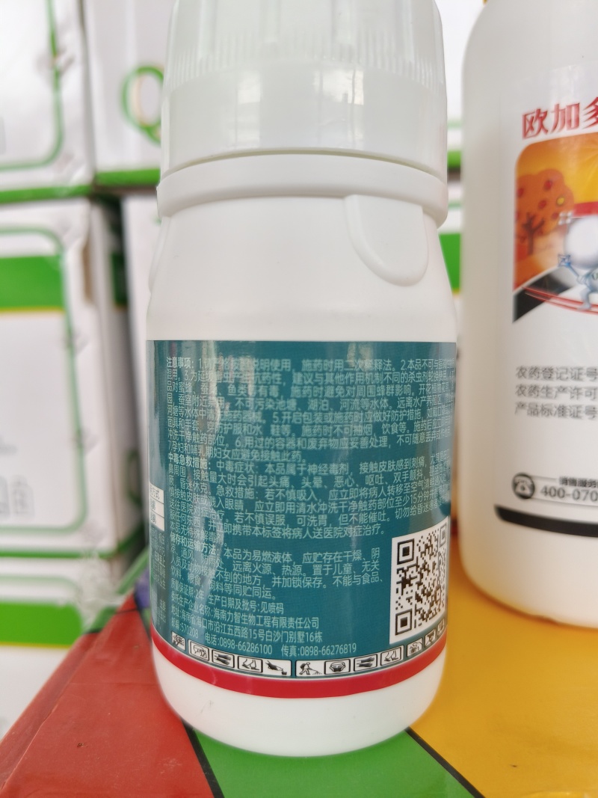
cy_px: 399
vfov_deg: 73.9
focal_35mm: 23
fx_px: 530
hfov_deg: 58.9
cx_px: 299
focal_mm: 5.56
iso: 553
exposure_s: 1/100
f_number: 1.88
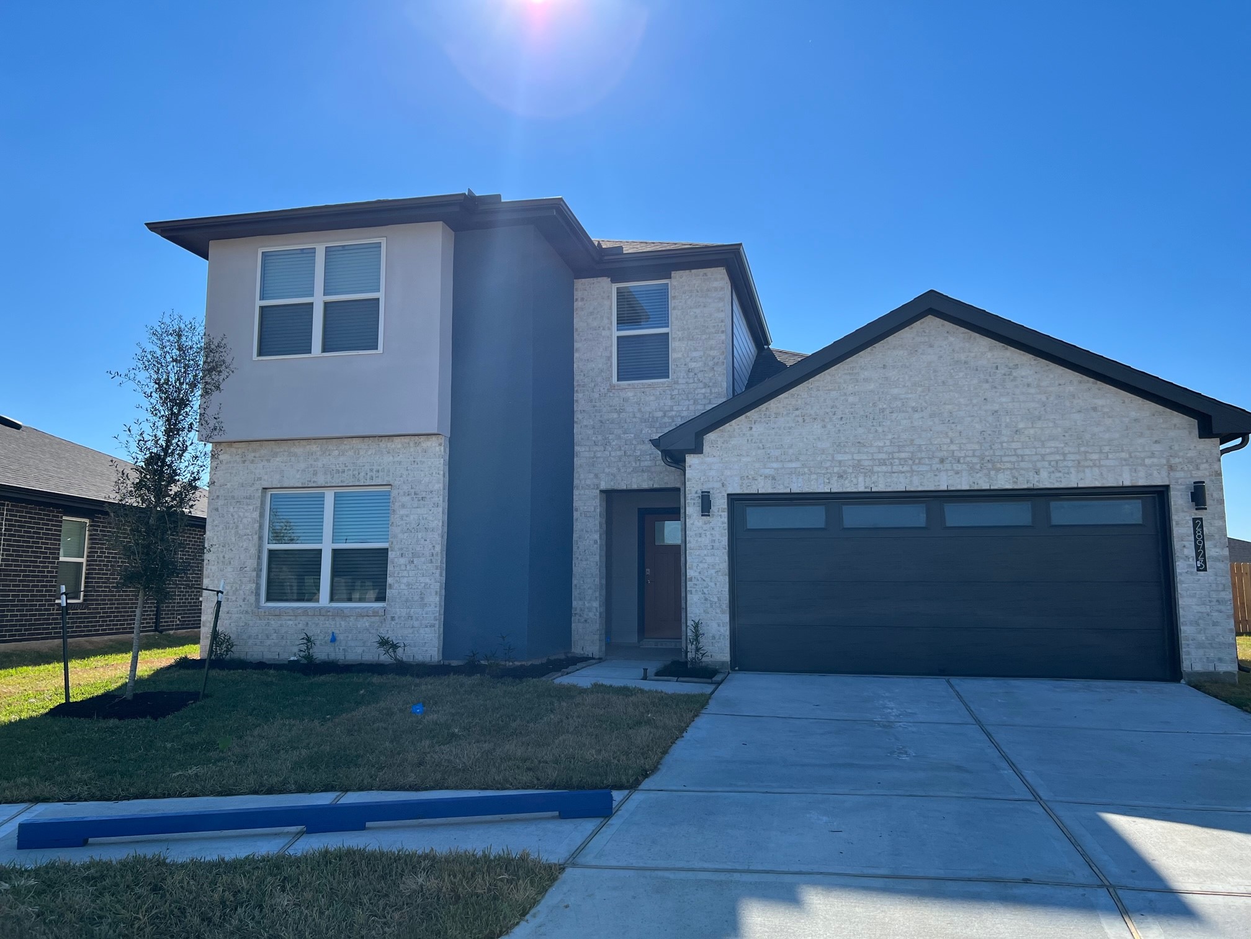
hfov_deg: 67.3
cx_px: 626
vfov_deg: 53.1
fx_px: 940
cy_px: 470
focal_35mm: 26
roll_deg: +1.4
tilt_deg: +6.6
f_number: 1.5
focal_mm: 5.7
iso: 50
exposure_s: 1/4444
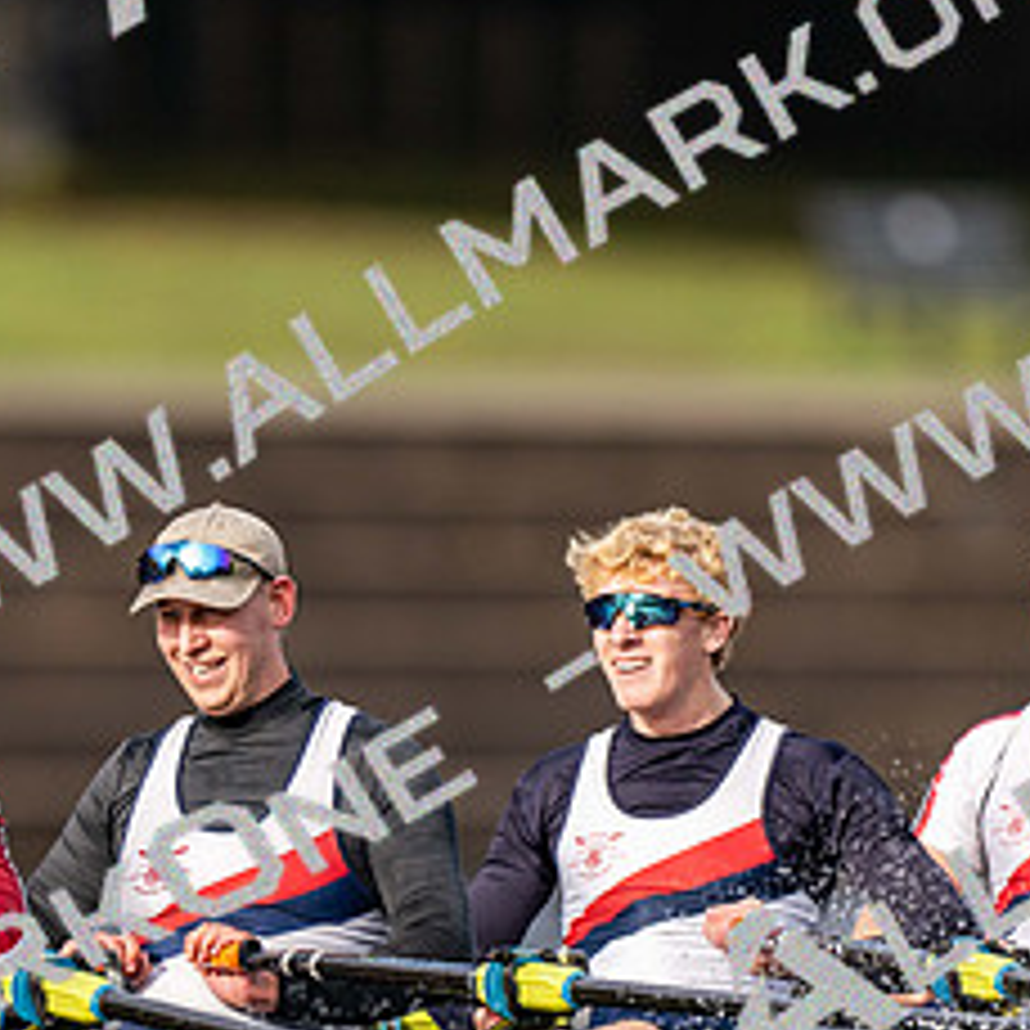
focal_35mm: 1294
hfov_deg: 1.4
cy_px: 695
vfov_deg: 1.4
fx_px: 43561
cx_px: 342
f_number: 4
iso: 360
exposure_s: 1/2500
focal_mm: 600
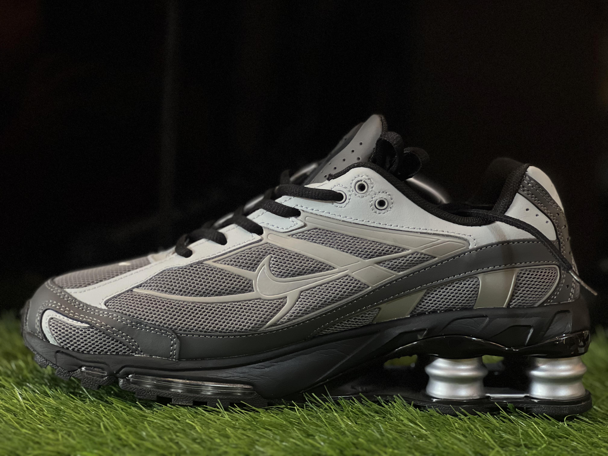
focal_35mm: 77
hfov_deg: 25.3
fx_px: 1352
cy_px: 228
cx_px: 304
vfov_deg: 19.1
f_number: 2.8
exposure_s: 1/40
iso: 320
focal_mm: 9
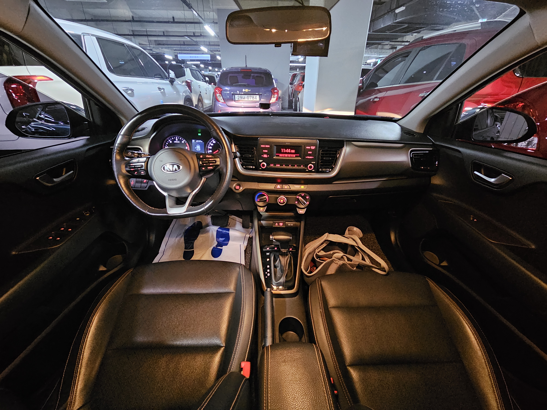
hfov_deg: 106.2
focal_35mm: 13
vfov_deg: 89.9
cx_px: 274
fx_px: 205
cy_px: 205
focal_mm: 2.2
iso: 1600
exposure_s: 1/24
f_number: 2.2
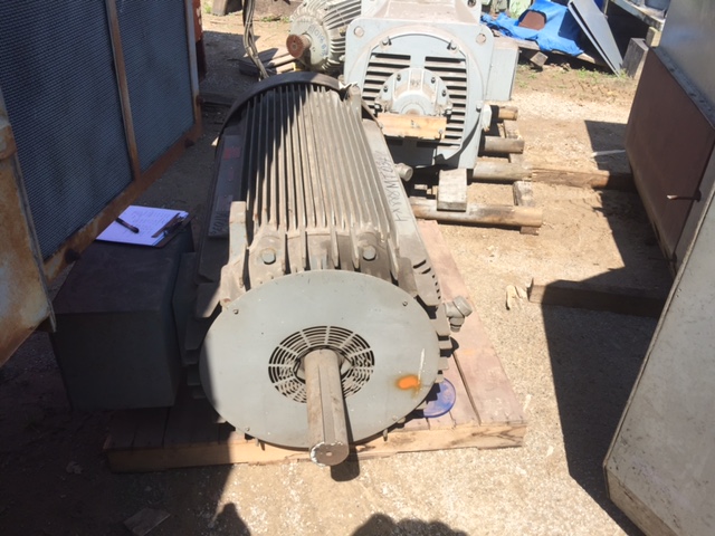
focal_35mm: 29
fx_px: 599
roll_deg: -3.4
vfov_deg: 48.2
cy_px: 268
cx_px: 358
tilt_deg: -35.0
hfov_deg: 61.7
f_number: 2.2
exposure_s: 1/1236
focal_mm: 4.15
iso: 32
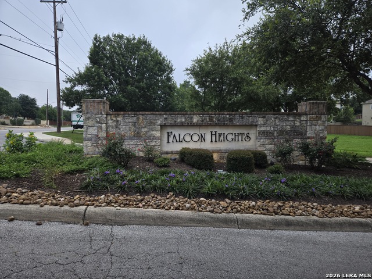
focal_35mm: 23
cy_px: 140
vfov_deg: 58.9
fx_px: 247
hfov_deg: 73.9
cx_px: 186
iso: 25
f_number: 1.8
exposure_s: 1/254
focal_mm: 5.4
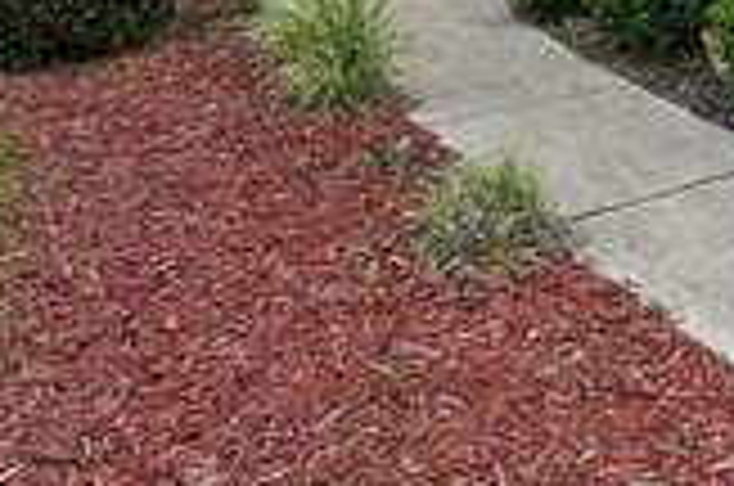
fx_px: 1201
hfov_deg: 24.6
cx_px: 1153
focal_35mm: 59
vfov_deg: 19.8
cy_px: -243
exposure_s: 1/60
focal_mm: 15
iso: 400
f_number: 11
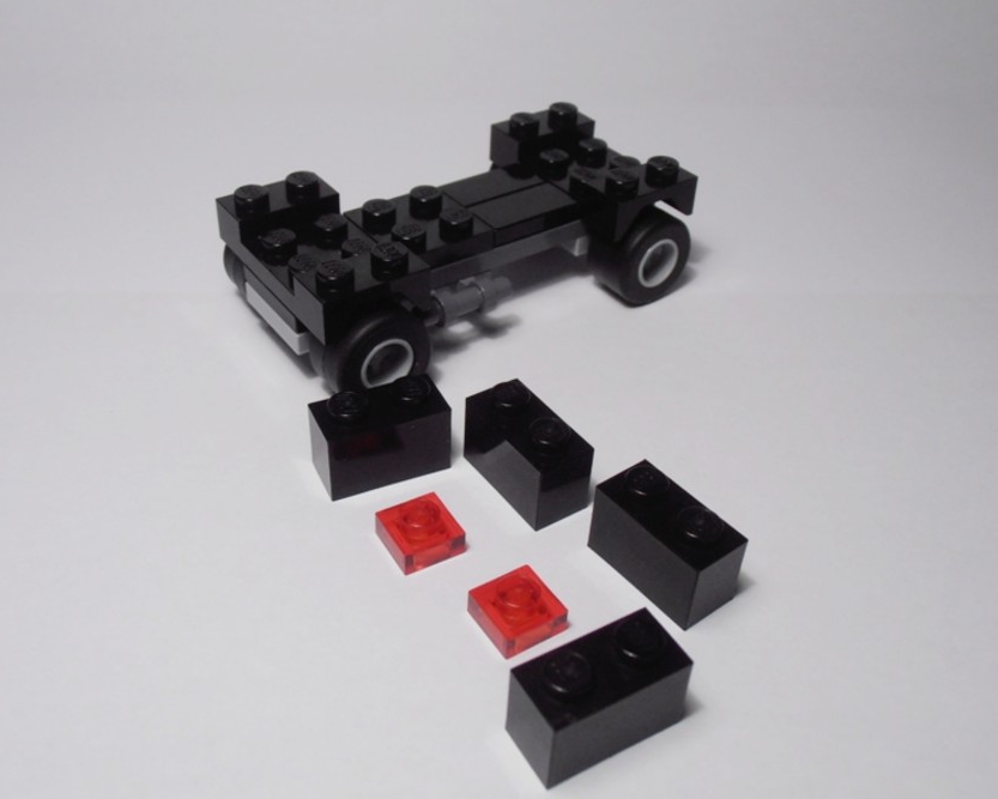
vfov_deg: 38.2
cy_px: 397
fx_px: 1152
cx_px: 467
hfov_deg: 46.8
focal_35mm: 39
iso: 80
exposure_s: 1/60
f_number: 3.9
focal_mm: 6.61
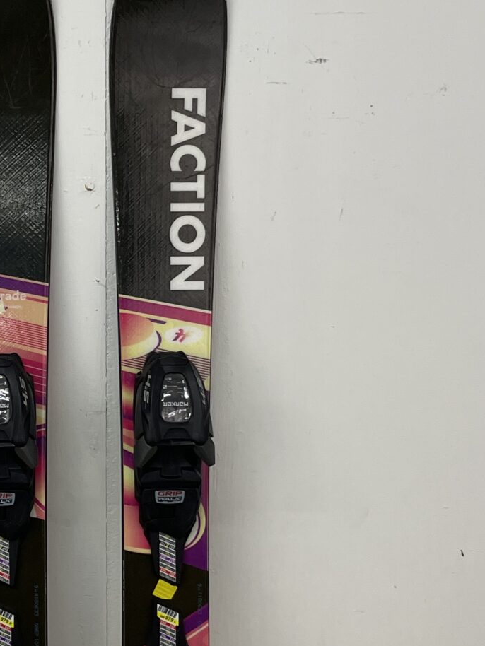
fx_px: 1307
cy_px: 339
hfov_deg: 20.8
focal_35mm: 70
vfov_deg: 27.8
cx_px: 95
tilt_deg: -13.7
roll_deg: +0.4
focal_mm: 5.1
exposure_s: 1/100
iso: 125
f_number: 1.6
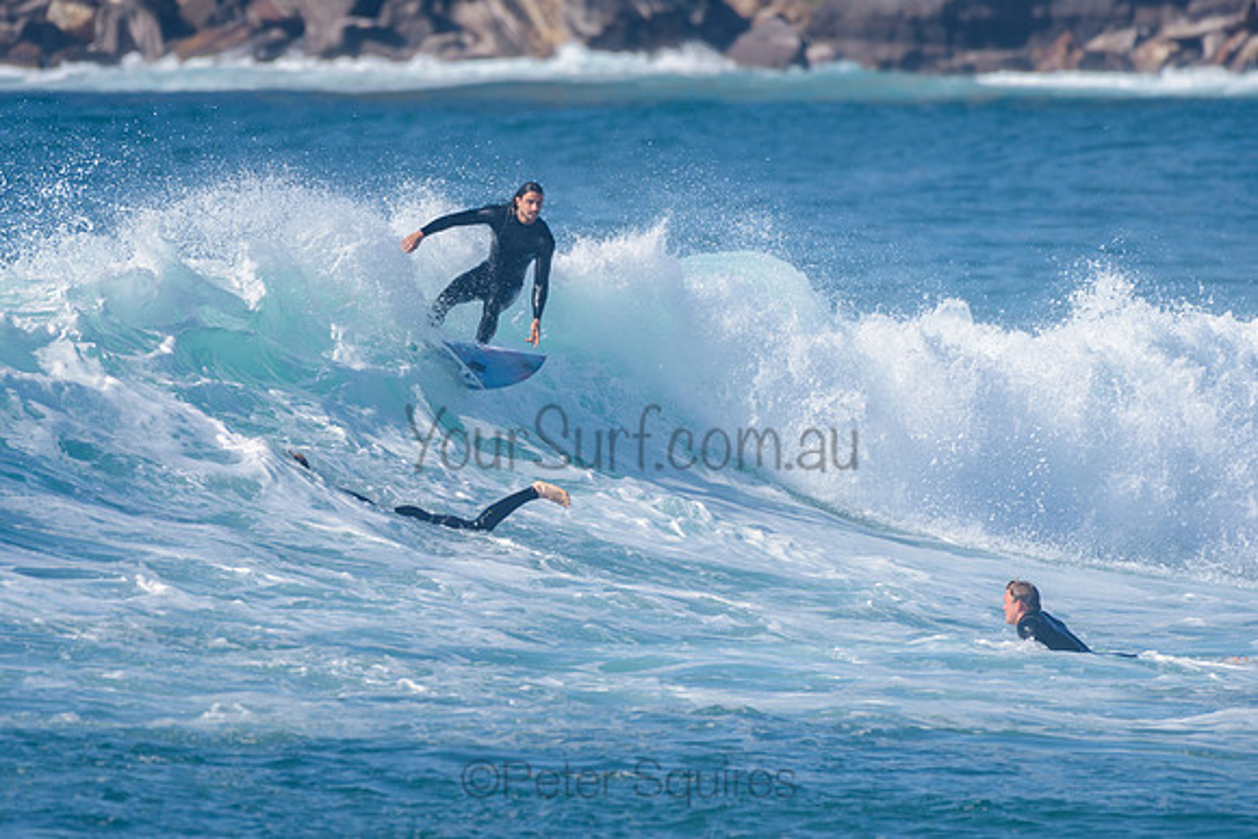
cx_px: 487
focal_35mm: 613
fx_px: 21418
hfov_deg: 3.4
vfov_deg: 2.2
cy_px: 347
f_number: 5.6
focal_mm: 500
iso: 160
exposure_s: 1/2000
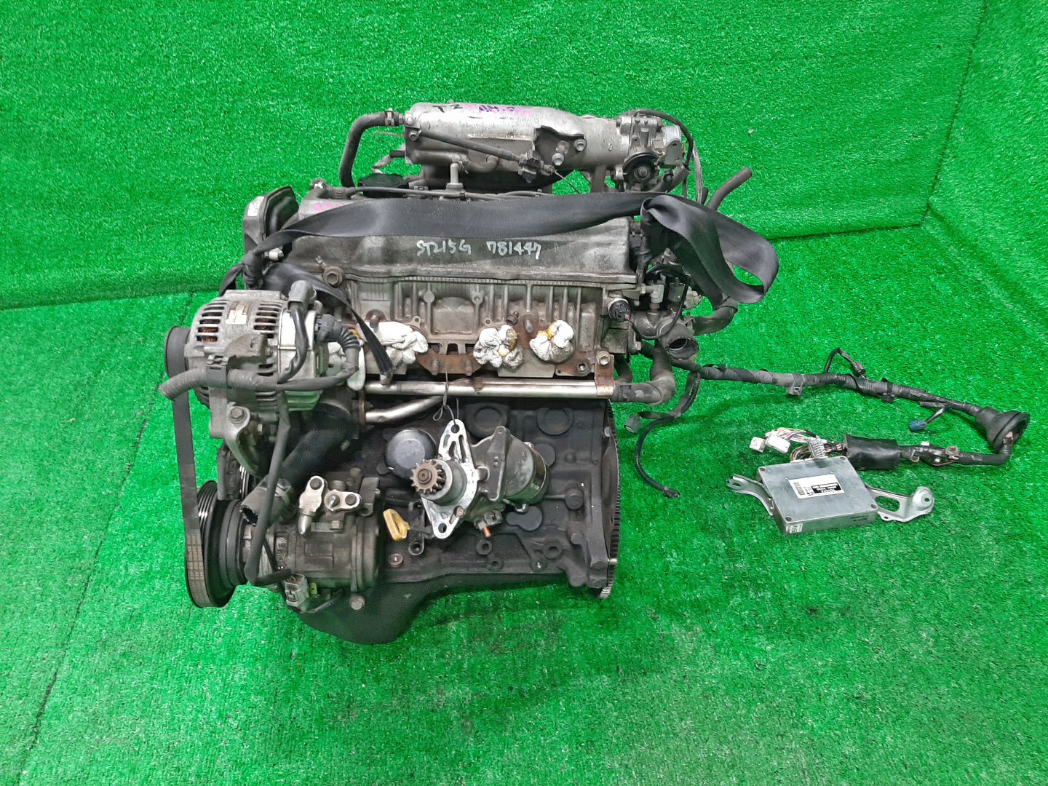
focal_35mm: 26
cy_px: 393
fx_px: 787
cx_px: 524
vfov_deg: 53.1
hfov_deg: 67.3
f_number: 1.7
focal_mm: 3.93
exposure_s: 1/50
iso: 206
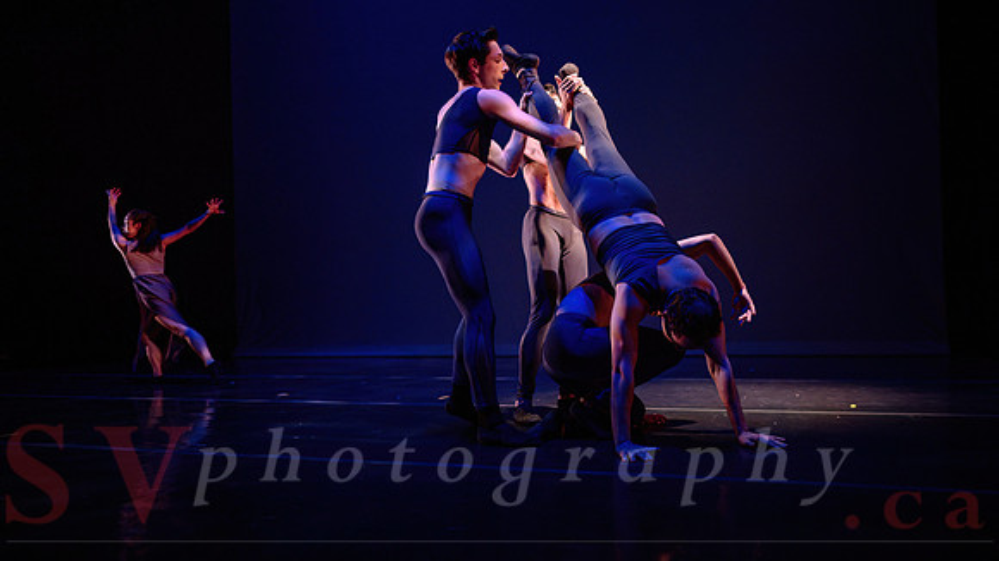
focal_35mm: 30
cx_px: 592
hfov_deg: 64.2
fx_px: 789
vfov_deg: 39.1
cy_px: 326
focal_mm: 24
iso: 1000
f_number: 1.4
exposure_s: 1/400
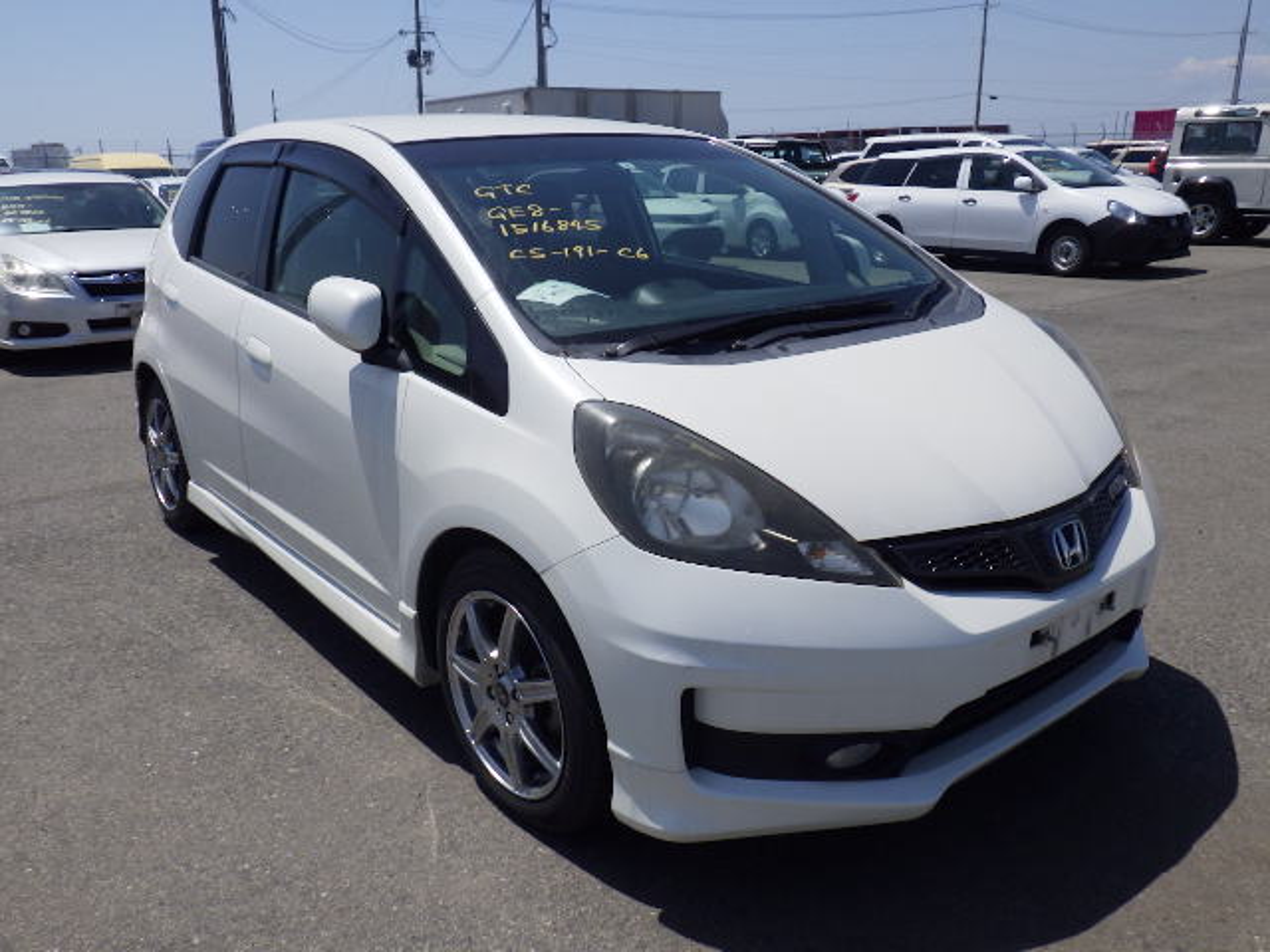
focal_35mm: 28
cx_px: 635
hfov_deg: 63.4
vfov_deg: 49.7
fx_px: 1027
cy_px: 476
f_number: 4.2
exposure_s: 1/3200
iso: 250
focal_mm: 5
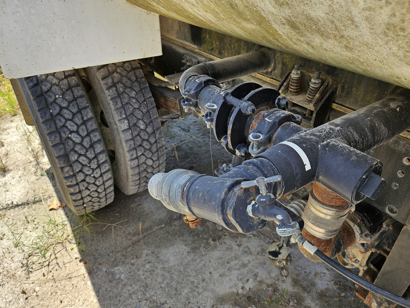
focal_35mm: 24
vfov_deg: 56.8
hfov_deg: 71.6
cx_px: 205
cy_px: 154
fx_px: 284
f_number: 1.8
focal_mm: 5
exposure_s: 1/682
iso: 50
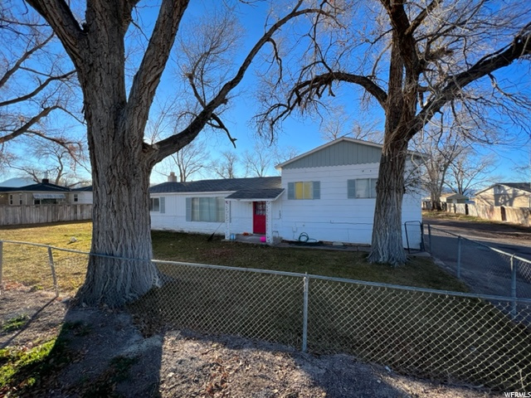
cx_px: 266
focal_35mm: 13
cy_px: 199
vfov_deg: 89.9
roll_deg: +0.1
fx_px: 199
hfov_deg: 106.2
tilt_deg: +0.0
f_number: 1.8
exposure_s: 1/834
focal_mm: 1.57
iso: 32
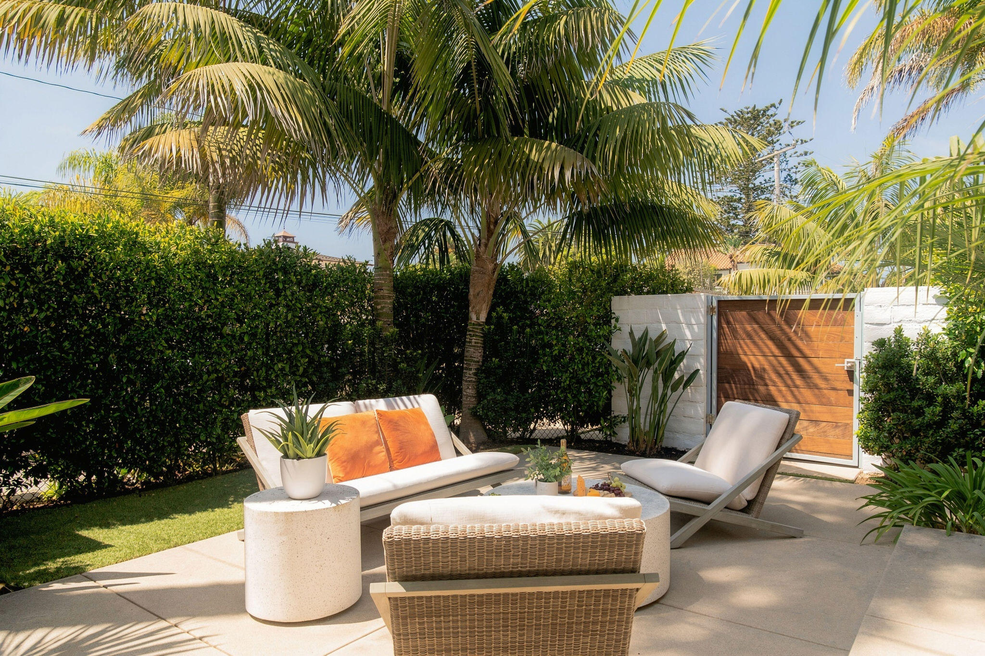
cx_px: 492
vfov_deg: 53.1
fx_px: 657
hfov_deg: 73.7
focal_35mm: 24
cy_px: 328
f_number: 9
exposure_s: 1/250
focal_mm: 24
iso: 640
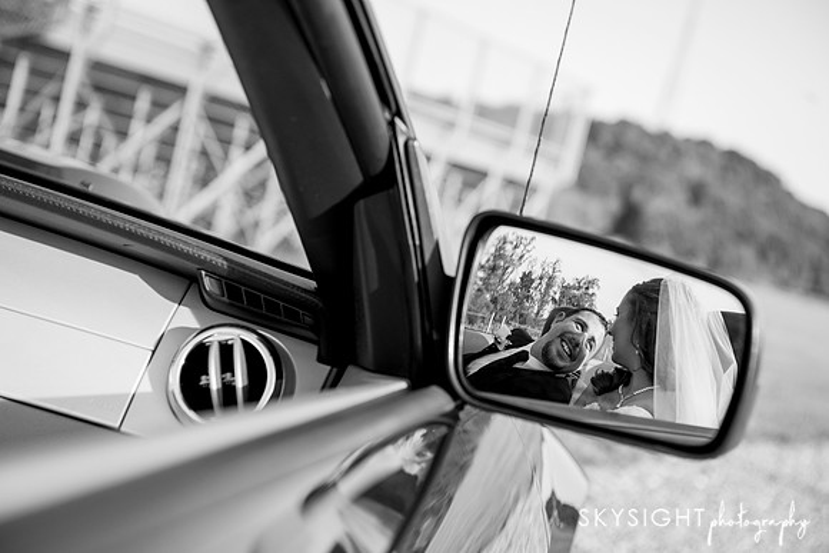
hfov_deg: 28.8
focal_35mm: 70
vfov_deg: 19.5
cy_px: 276
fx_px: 1612
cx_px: 414
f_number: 4.5
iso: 250
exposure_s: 1/800
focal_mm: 70
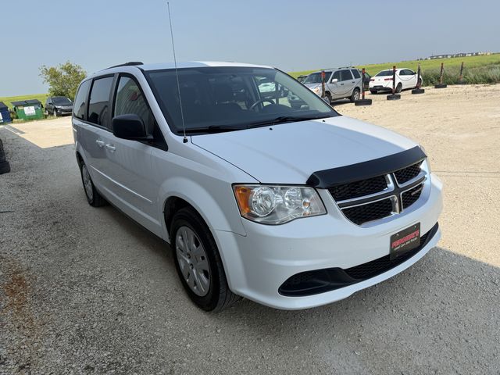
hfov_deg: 71.6
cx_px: 250
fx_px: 347
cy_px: 188
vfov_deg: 56.8
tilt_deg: -18.3
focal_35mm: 24
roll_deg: +5.2
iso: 80
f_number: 1.78
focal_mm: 6.76
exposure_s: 1/4975
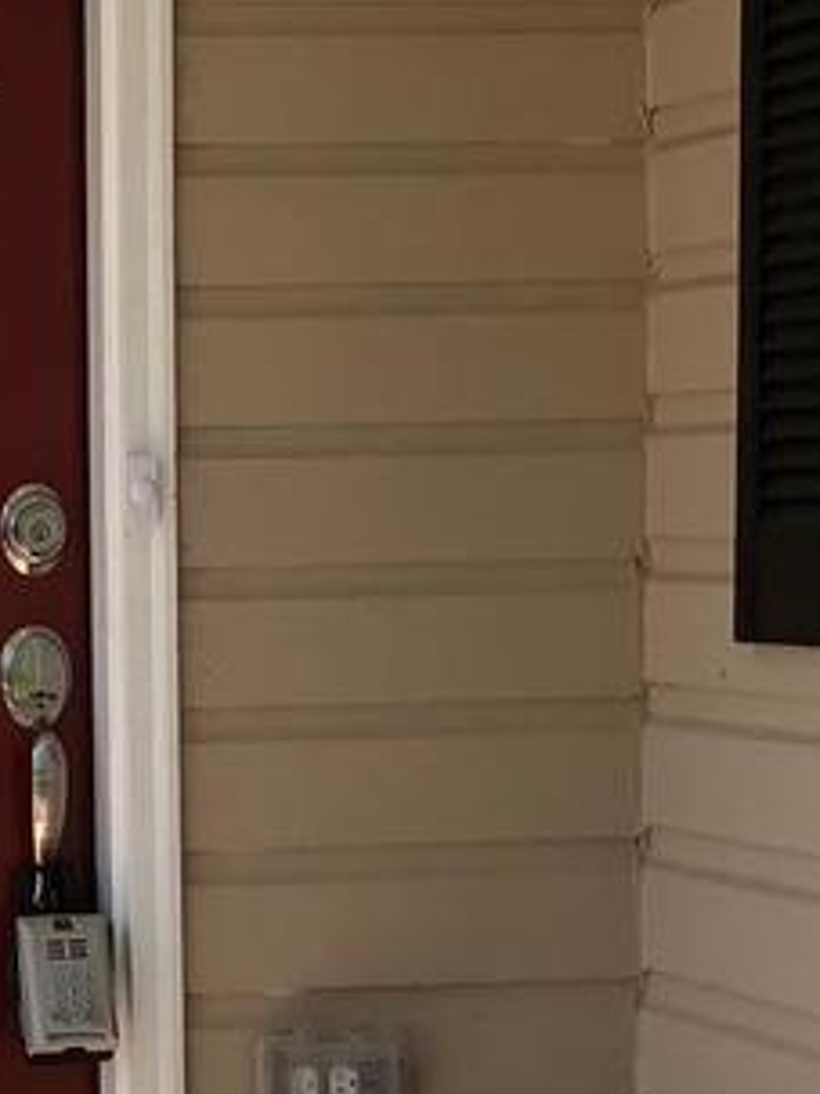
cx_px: -141
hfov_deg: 10.3
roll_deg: +1.1
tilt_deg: -0.8
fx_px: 4488
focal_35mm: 142
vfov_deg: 13.9
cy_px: 596
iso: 20
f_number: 1.8
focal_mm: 3.99
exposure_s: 1/694
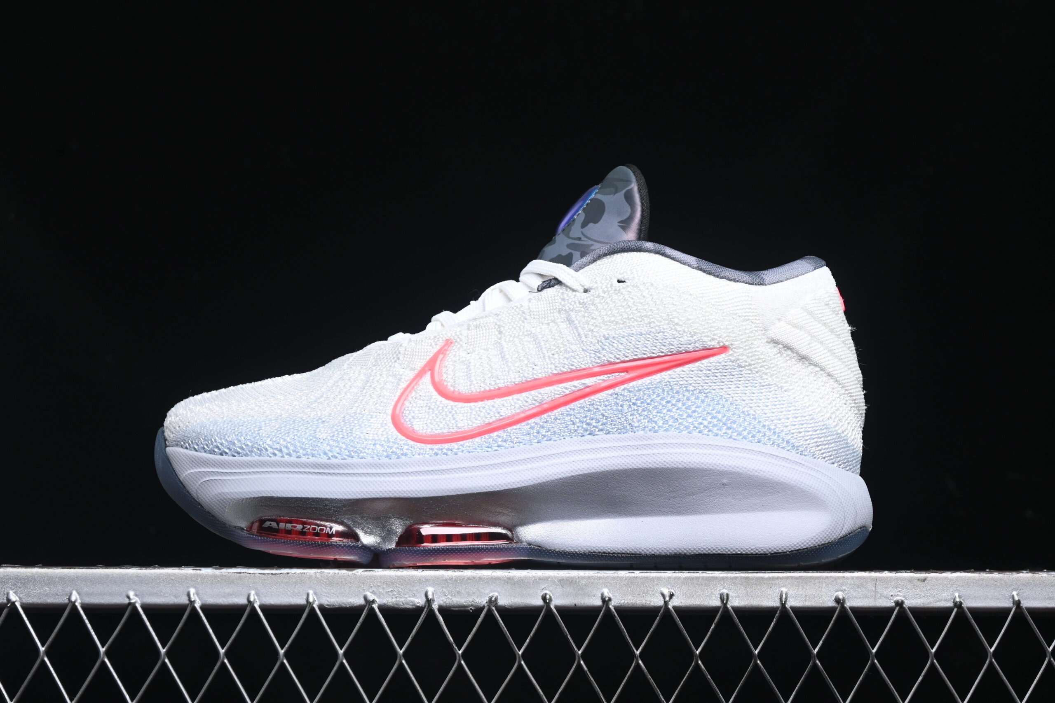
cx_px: 528
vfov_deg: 18.2
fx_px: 2198
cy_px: 352
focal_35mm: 75
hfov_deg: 27.0
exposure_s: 1/60
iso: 160
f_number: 6.3
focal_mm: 50
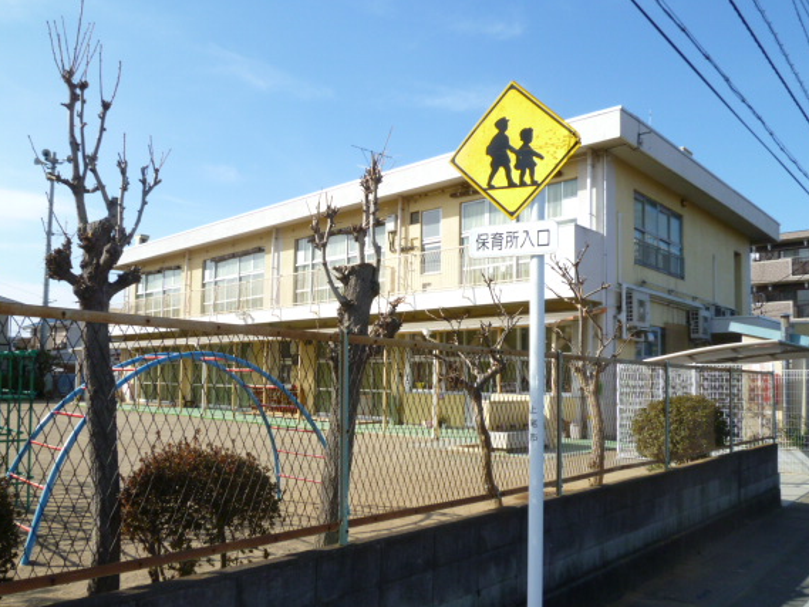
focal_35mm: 27
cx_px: 368
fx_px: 631
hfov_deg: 65.2
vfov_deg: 51.3
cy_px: 338
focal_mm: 4.3
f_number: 4.5
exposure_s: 1/500
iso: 80
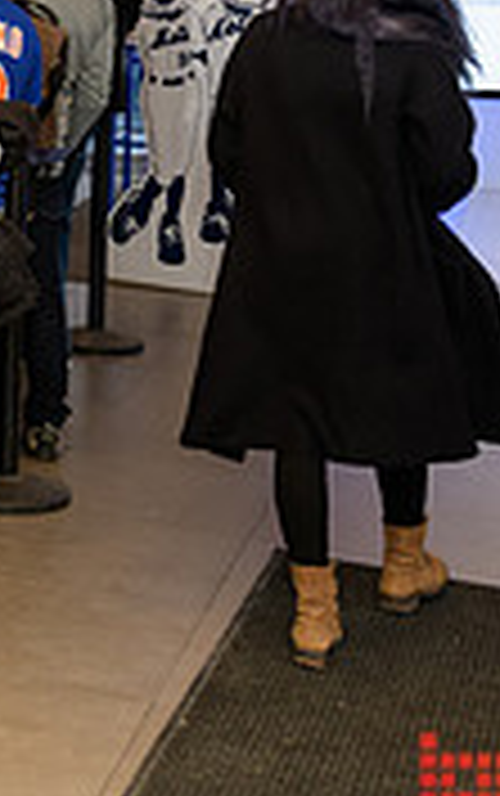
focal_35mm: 80
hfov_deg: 13.5
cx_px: -568
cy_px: 97
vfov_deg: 25.1
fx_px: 1740
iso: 400
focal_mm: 24
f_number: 3.2
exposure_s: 1/125
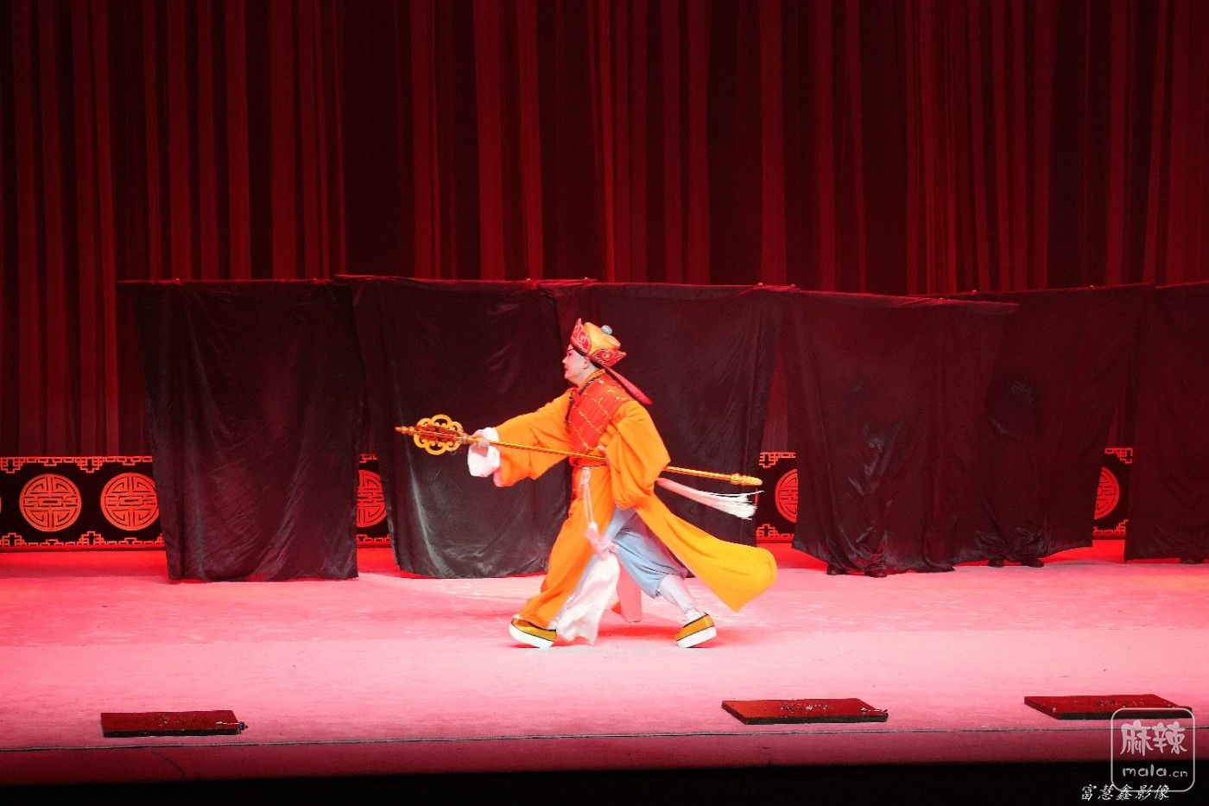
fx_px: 2854
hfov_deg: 23.9
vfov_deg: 16.1
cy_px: 403
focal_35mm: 85
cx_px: 604
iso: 3200
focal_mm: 85
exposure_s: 1/160
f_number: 5
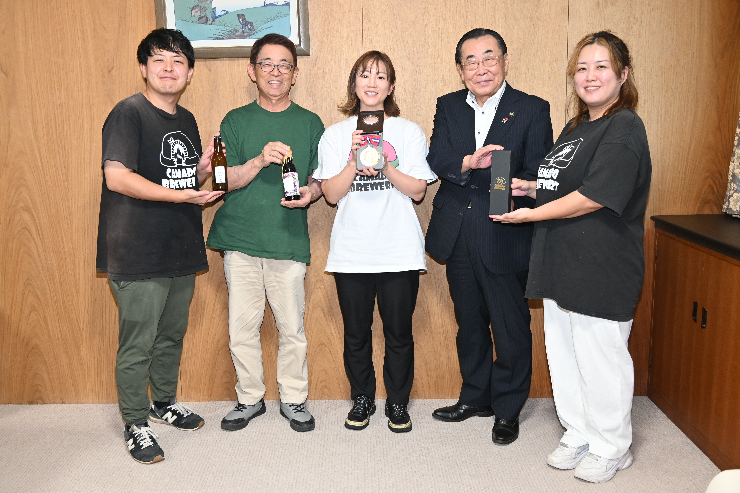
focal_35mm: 35
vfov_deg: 37.6
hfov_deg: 54.1
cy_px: 246
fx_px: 725
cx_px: 370
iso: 720
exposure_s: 1/60
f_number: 4.5
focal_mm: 23.5
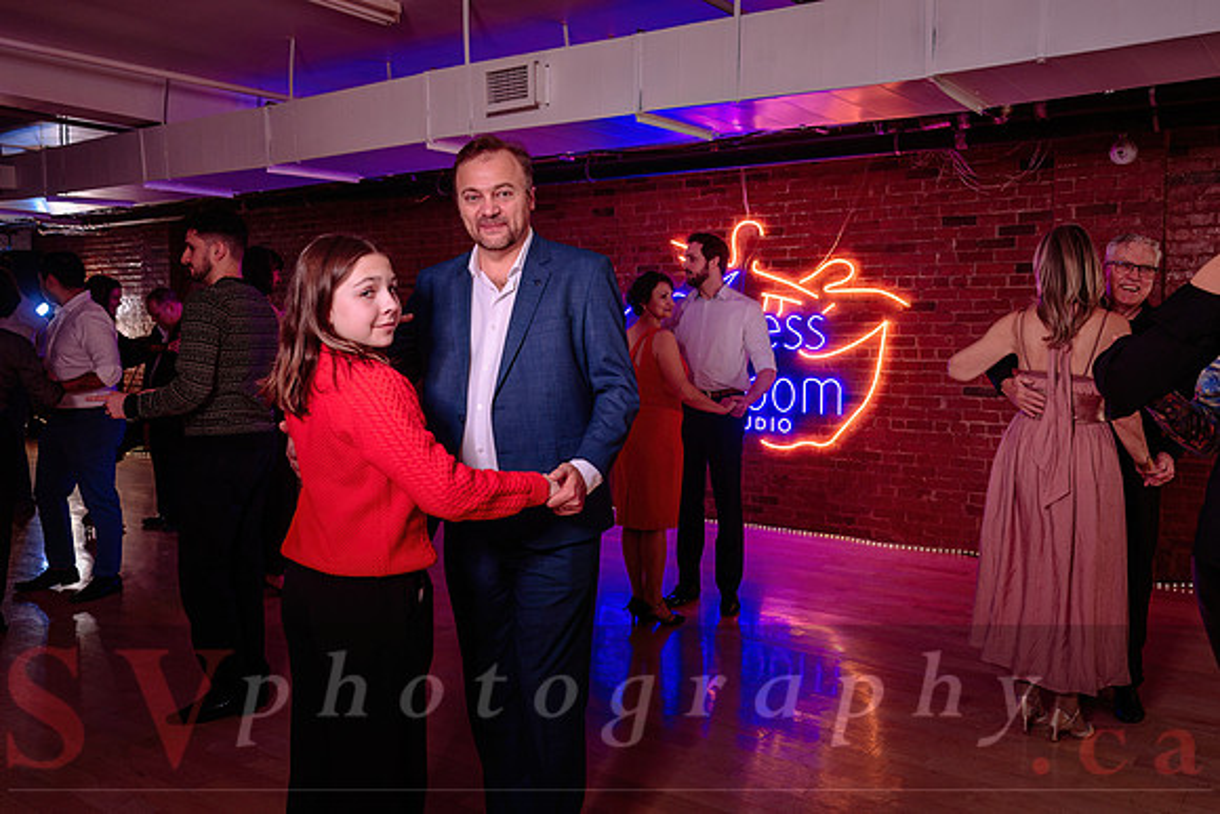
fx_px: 1084
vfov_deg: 41.1
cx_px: 669
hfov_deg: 58.6
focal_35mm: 32
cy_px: 372
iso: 1000
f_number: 3.5
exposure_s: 1/125
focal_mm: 29
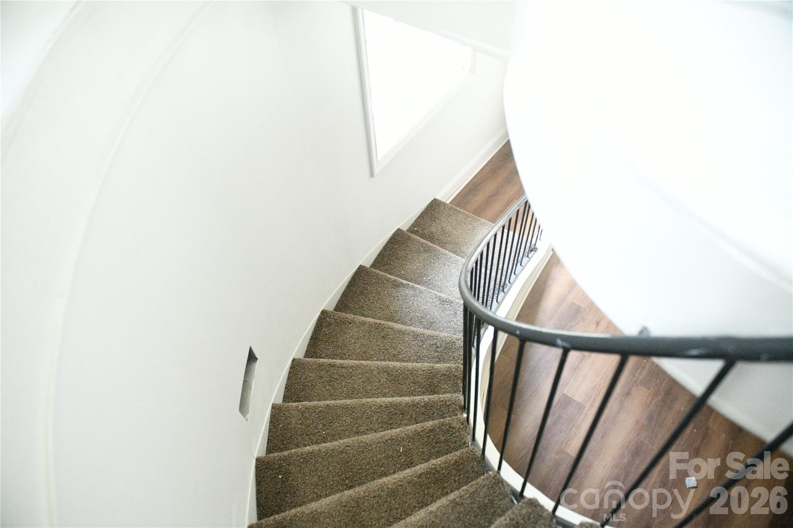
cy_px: 264
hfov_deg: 73.7
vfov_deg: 53.1
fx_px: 529
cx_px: 396
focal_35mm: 24
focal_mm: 24
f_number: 3.2
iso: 16000
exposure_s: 1/60
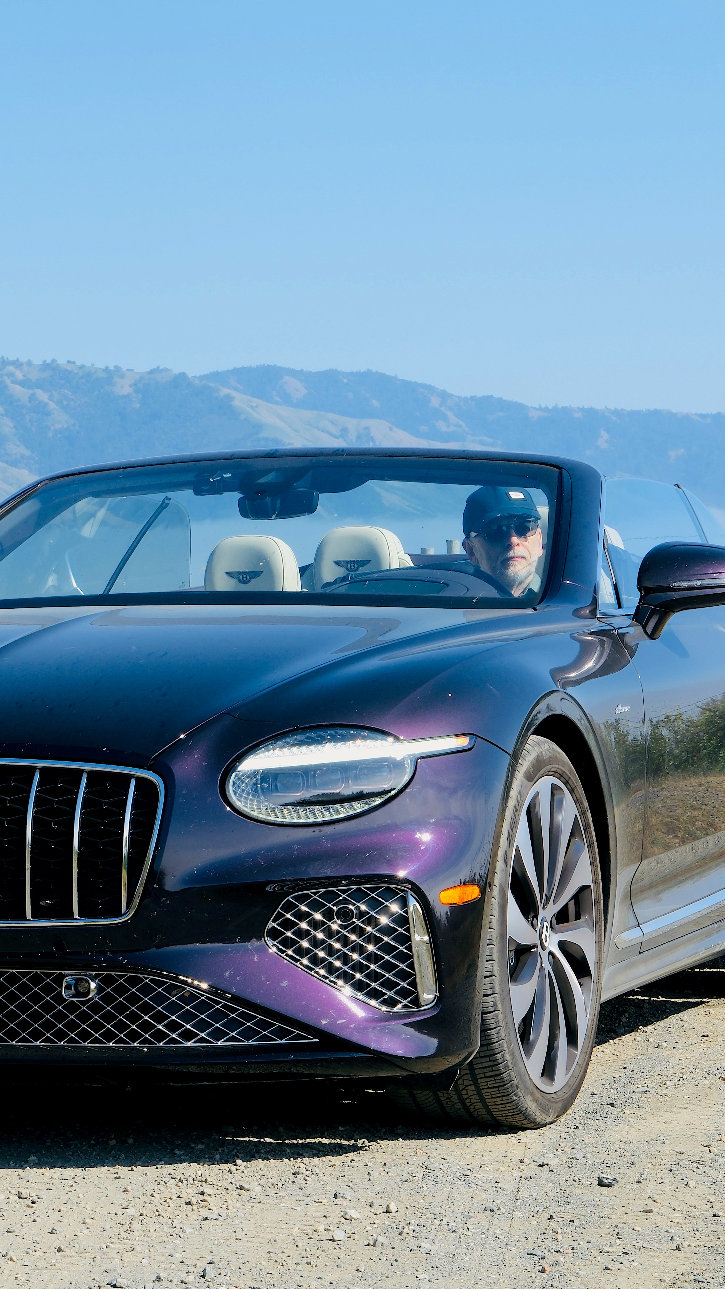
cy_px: 635
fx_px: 3520
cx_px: 176
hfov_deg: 11.7
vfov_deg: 20.7
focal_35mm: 103
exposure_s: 1/110
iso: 125
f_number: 11
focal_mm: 41.1
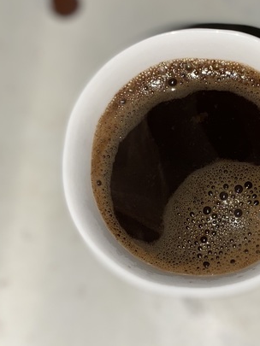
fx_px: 591
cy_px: 190
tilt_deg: -80.7
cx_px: 201
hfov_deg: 24.5
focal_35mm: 59
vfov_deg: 32.7
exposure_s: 1/60
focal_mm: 4.25
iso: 32
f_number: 1.8
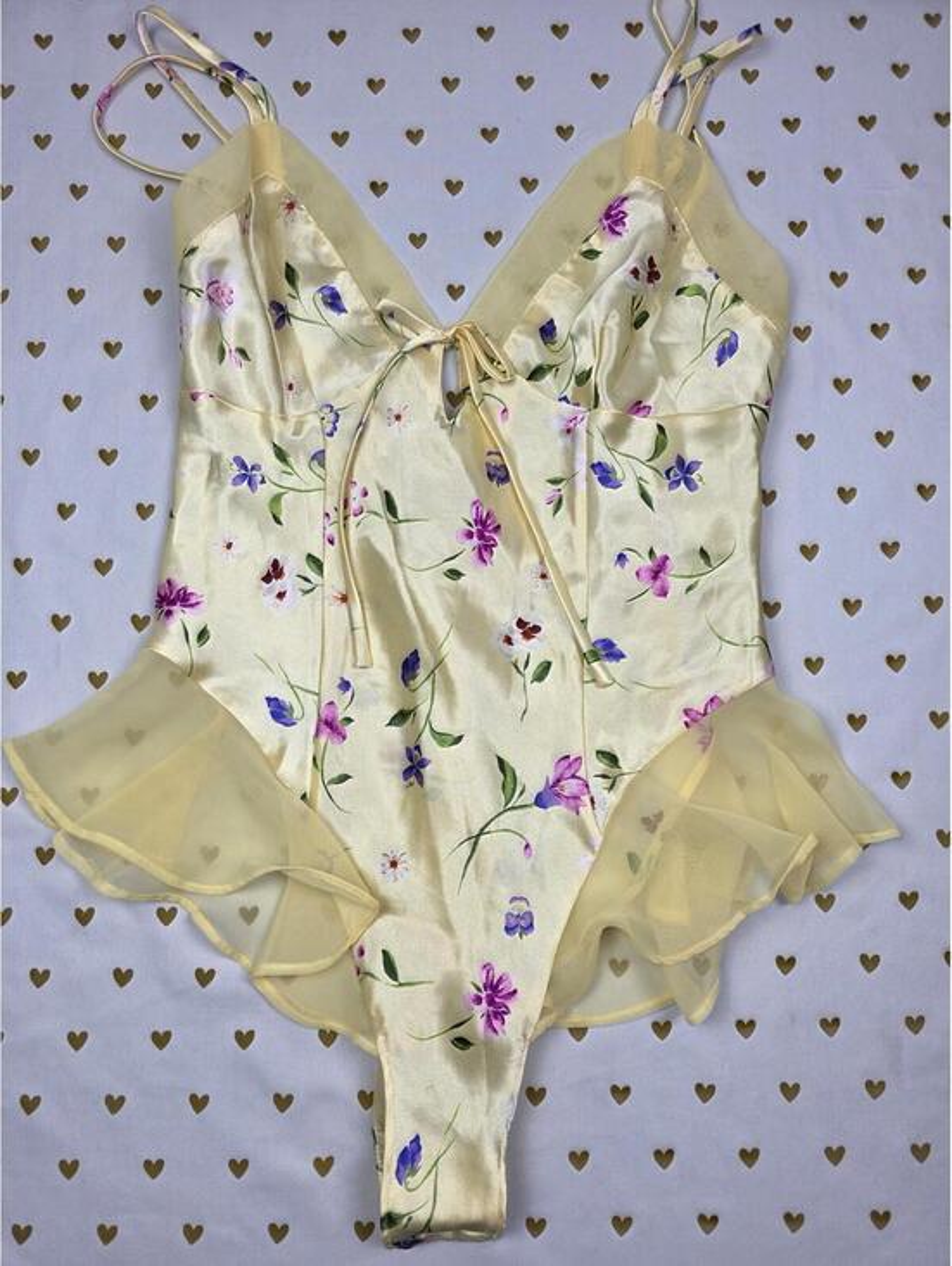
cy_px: 633
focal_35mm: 23
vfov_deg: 73.9
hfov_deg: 59.0
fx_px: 842
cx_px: 476
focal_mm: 6.3
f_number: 1.7
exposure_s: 1/180
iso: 50
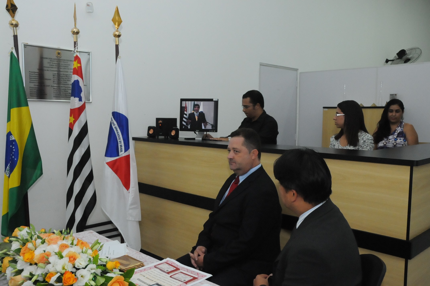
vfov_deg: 39.9
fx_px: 394
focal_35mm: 33
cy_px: 143
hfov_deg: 57.3
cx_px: 215
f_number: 7.1
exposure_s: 1/250
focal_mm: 22
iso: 3200
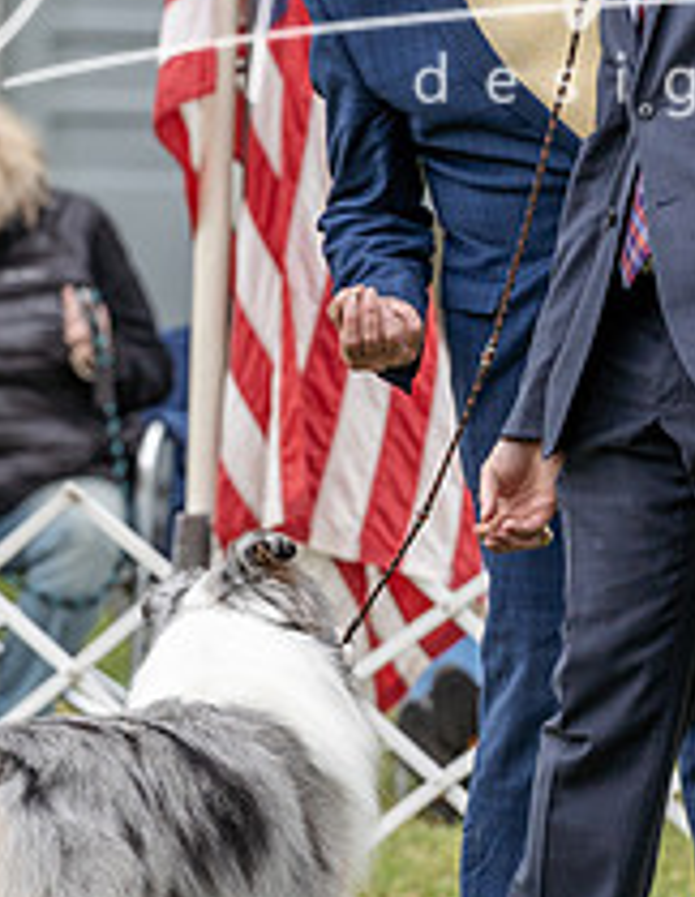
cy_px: 410
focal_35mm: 534
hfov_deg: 2.8
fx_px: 14000
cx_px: 380
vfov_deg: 3.7
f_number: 4.5
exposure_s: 1/1000
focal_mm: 171
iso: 400
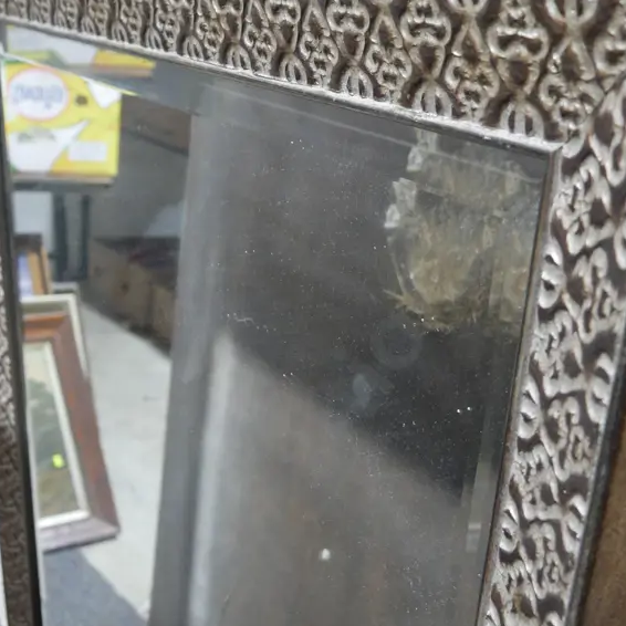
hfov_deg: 35.3
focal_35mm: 48
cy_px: 473
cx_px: 297
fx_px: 982
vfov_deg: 34.6
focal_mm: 15
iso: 800
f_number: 3.6
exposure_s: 1/60
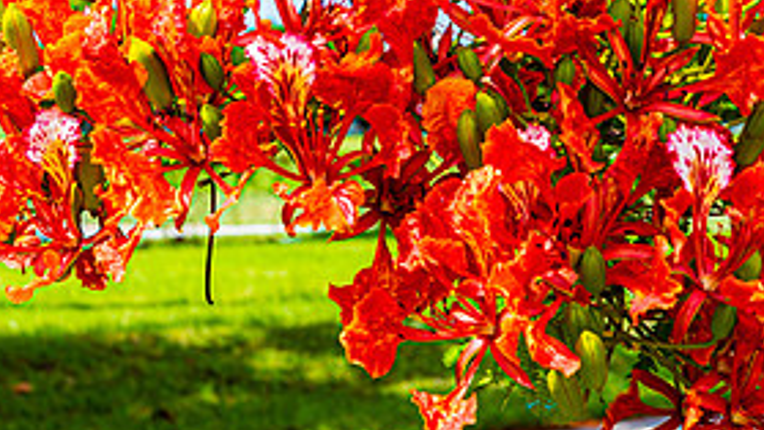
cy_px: 116
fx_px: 2269
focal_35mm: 112
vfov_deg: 10.8
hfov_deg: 19.1
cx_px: 434
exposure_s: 1/80
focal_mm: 48
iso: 64
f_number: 7.1
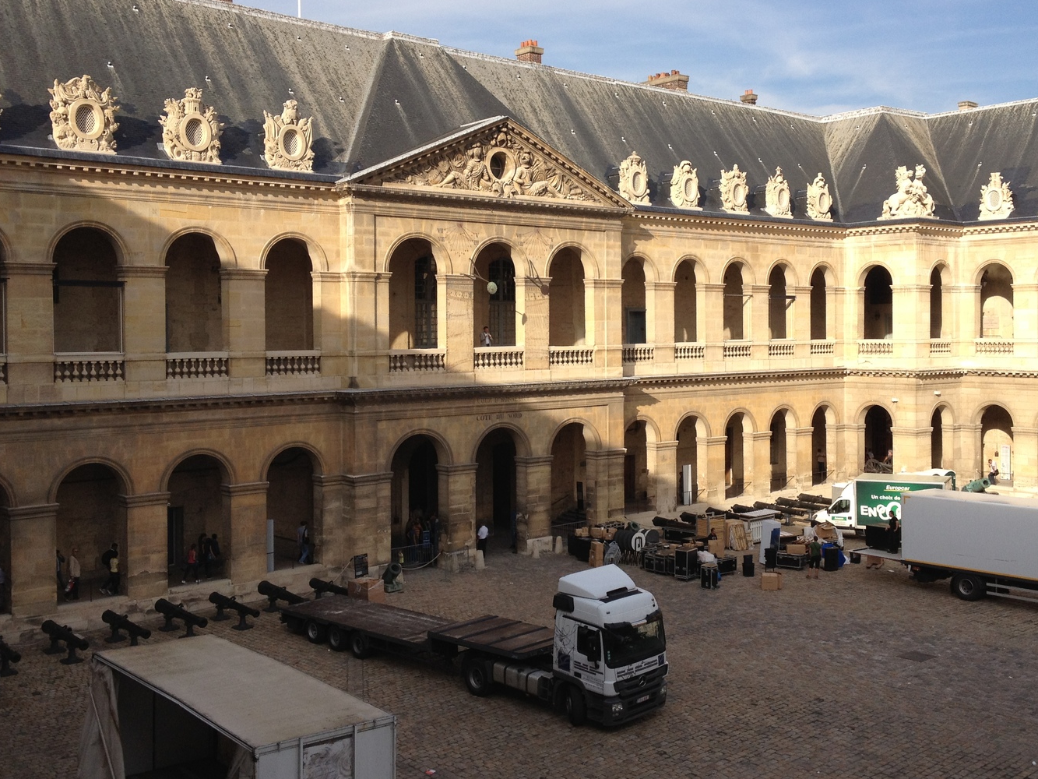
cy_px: 347
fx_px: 1260
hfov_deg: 44.7
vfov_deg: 34.3
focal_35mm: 42
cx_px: 594
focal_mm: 4.28
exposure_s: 1/1200
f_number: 2.4
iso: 64
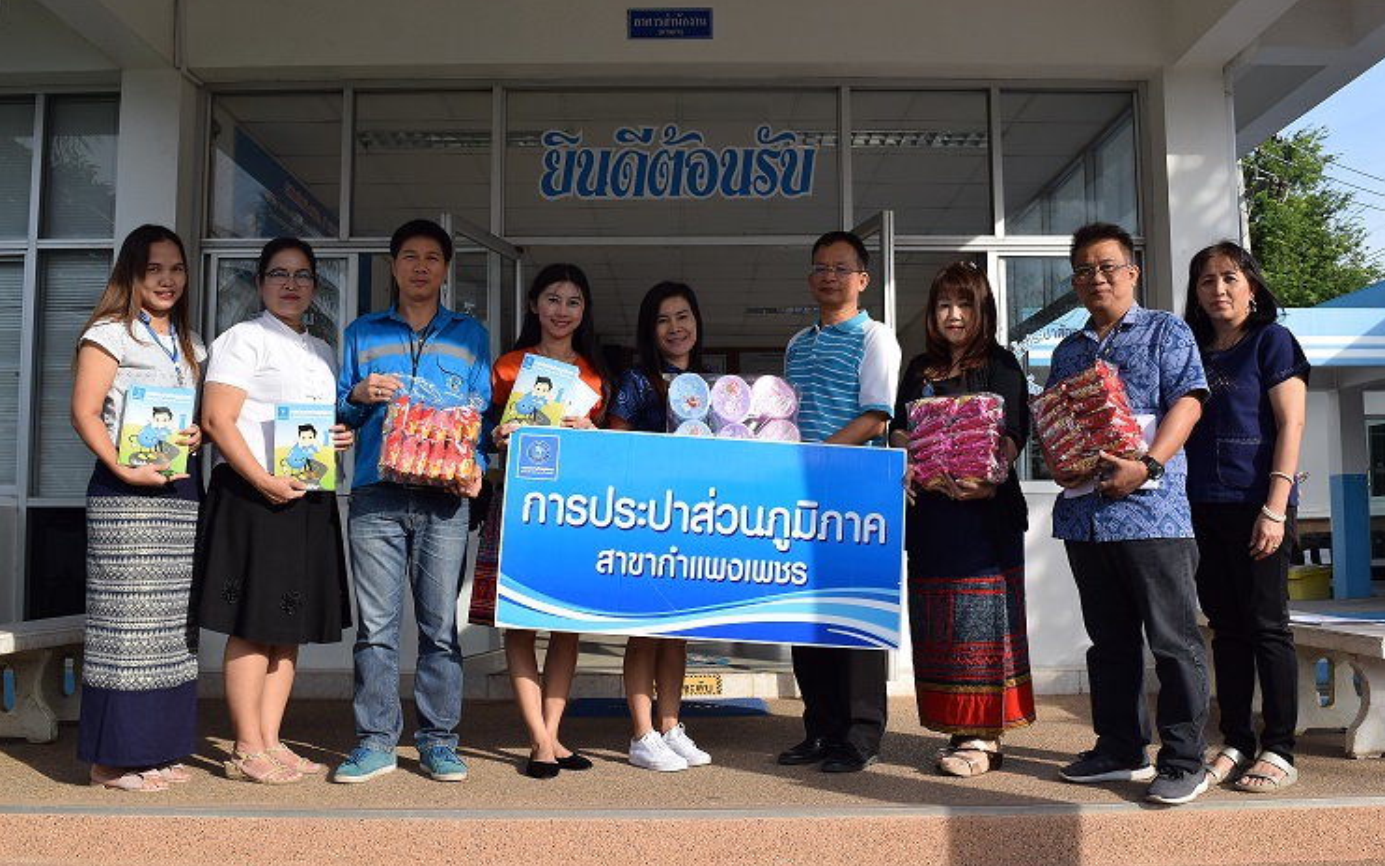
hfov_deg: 56.7
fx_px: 1284
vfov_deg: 37.3
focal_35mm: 34
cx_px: 696
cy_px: 444
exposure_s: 1/320
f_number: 9
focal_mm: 22
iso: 200
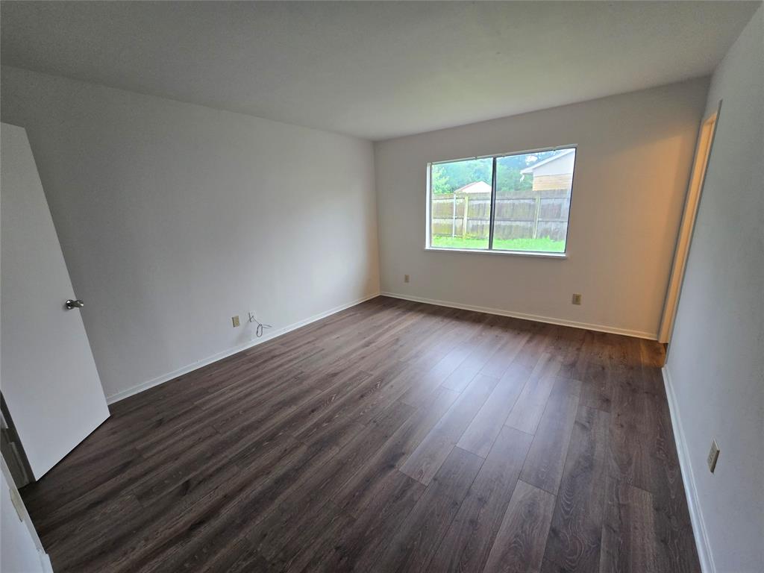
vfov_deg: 89.9
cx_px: 382
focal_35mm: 13
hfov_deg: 106.2
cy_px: 286
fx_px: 287
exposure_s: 1/60
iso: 160
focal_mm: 2.2
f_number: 2.2
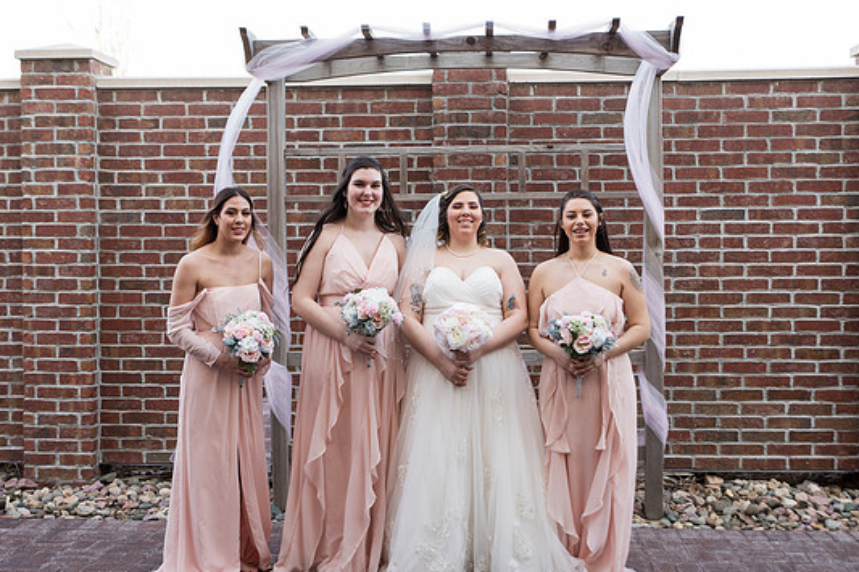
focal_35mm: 50
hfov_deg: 39.6
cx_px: 405
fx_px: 1193
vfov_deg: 27.0
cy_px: 288
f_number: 3.5
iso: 320
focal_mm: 38
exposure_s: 1/200
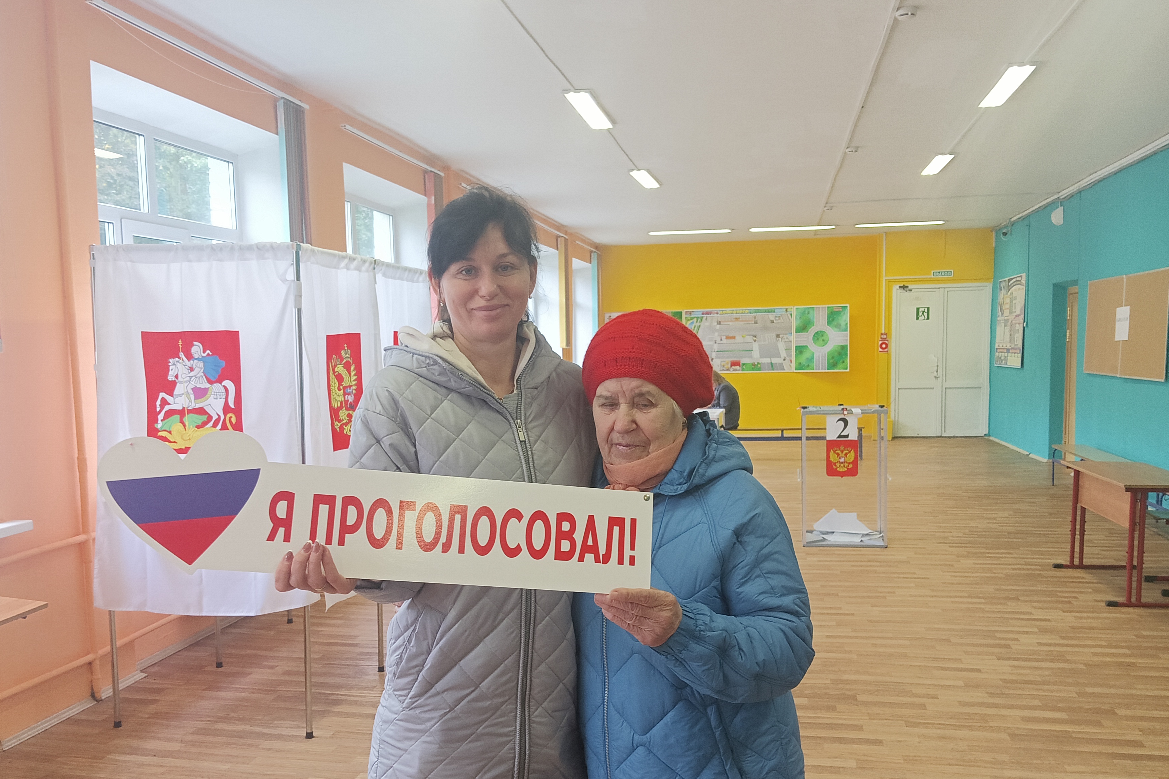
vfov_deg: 39.8
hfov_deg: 57.2
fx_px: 1071
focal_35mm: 33
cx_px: 566
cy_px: 456
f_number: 1.8
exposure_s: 1/100
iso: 400
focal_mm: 4.05
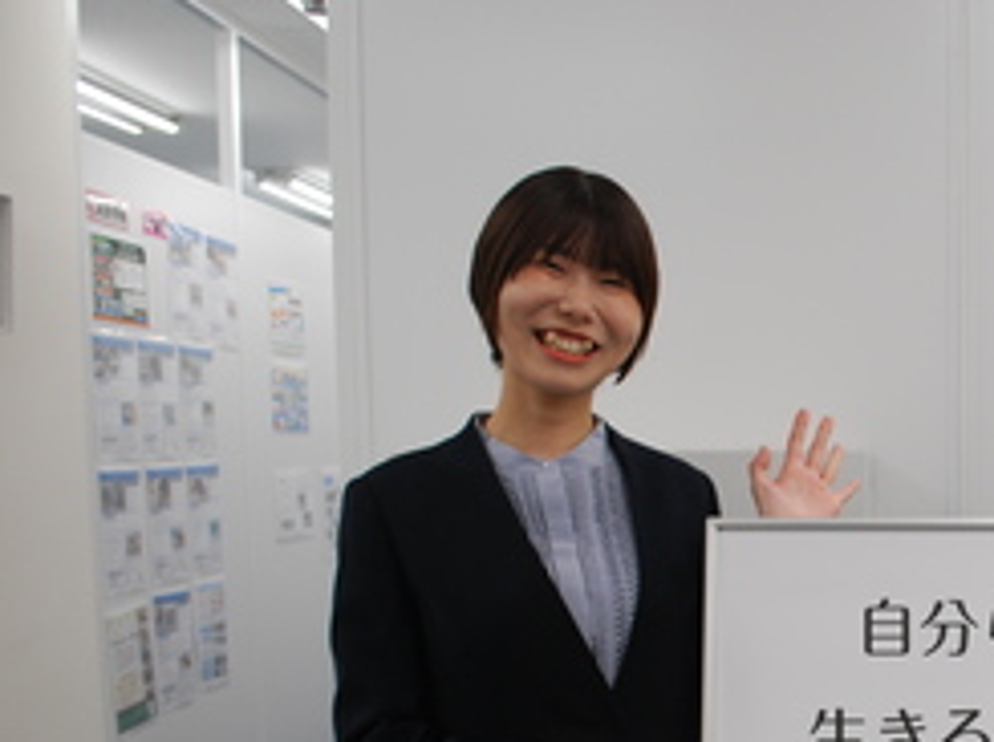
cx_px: 957
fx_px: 1462
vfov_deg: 27.7
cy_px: 635
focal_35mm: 51
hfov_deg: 34.6
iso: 200
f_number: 4
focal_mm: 18
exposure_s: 1/60
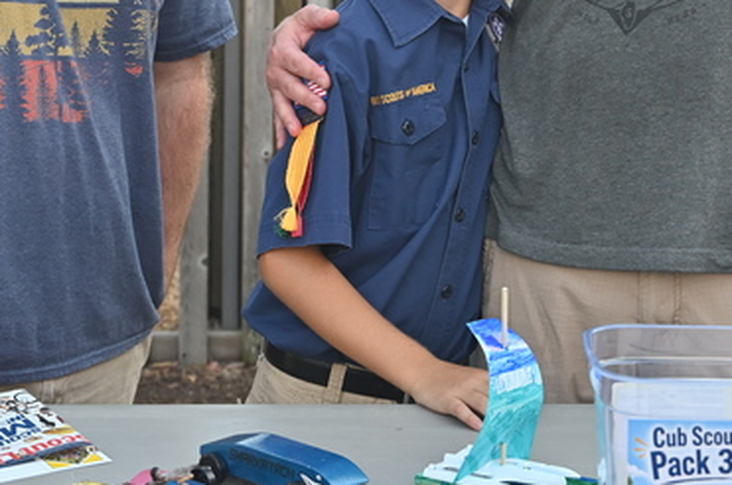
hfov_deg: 19.5
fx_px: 2131
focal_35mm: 105
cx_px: 292
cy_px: -11
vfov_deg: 12.8
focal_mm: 38
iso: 200
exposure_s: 1/250
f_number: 4.5
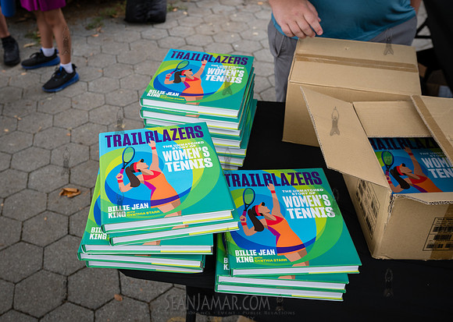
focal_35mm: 42
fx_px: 544
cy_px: 131
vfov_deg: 33.0
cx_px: 165
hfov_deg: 44.8
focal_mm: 34
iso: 400
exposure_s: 1/250
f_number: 4.5
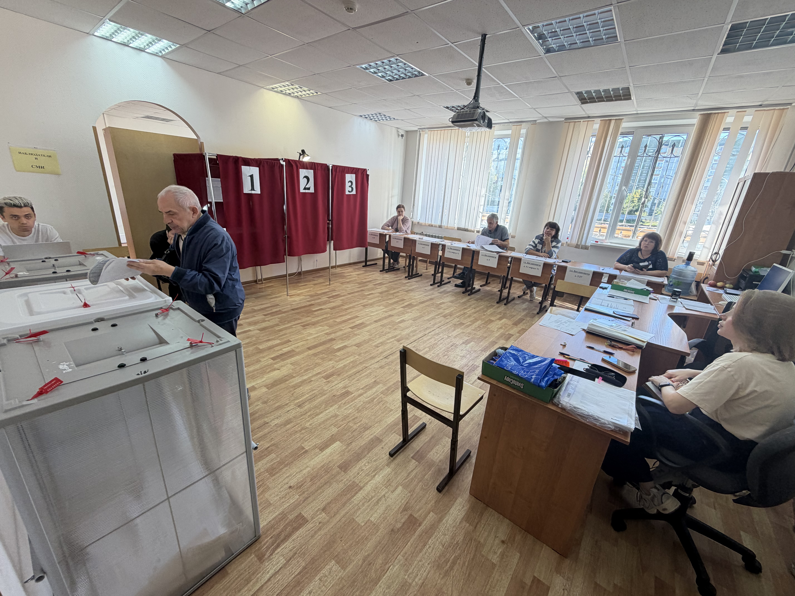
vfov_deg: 85.7
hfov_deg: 102.1
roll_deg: -4.5
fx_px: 322
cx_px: 398
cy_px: 298
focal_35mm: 14
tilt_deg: -19.0
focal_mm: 2.22
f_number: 2.2
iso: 80
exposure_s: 1/100
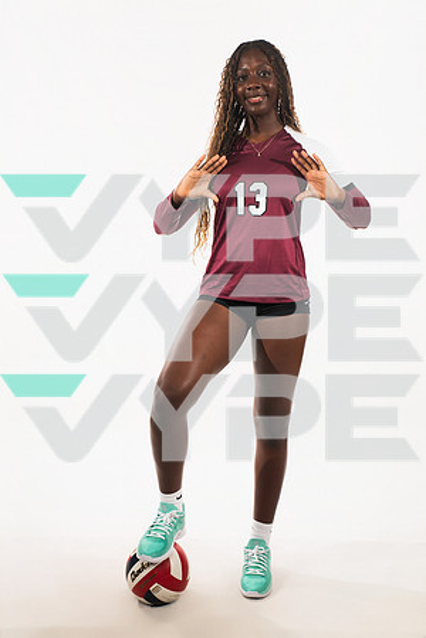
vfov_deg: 48.5
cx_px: 213
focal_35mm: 40
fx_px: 710
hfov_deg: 33.4
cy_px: 319
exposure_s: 1/320
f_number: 7.1
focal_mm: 40
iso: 500
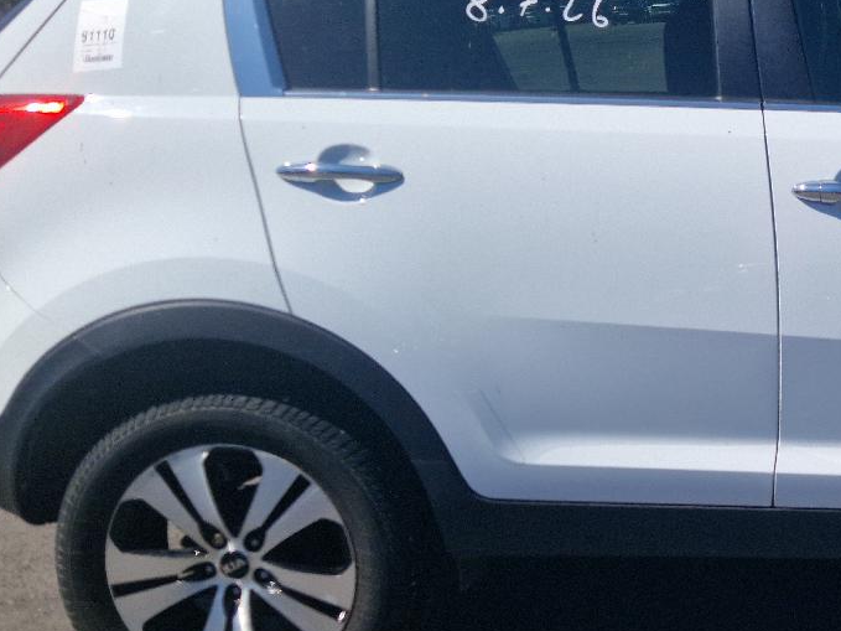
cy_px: 355
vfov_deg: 24.0
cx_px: 902
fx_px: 1482
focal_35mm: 61
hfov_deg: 29.0
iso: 50
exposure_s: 1/2500
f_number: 1.8
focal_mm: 5.4
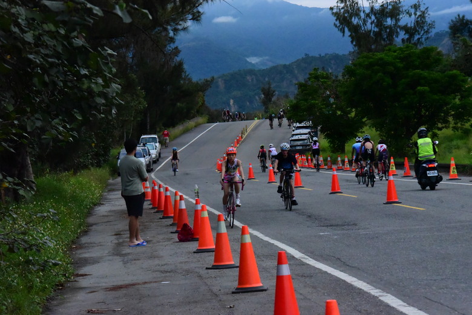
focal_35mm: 145
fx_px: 1902
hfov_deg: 14.1
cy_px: 158
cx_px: 236
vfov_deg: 9.5
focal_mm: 145
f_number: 13
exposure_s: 1/4000
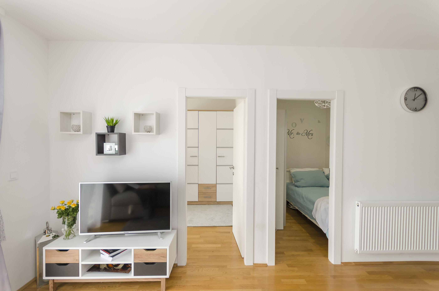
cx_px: 220
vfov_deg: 77.1
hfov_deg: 100.5
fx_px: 183
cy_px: 146
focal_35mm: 15
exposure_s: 1/60
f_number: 4
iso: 280
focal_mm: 10
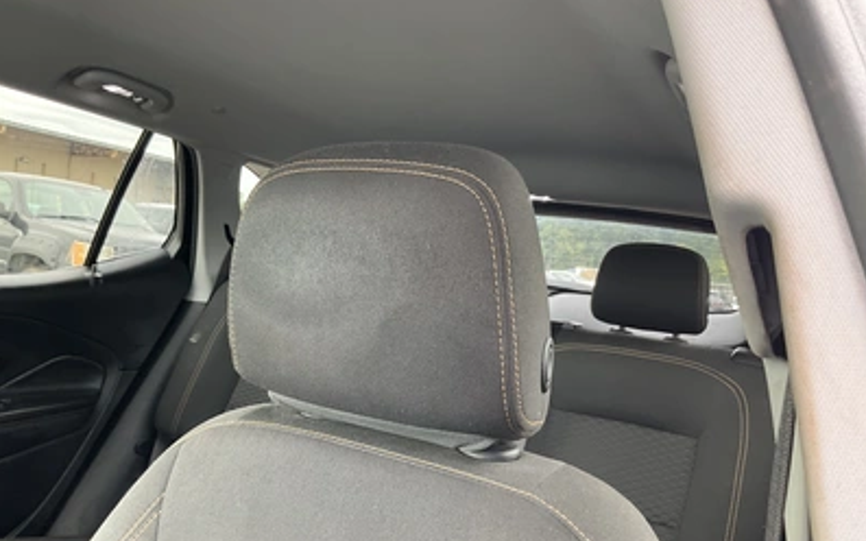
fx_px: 732
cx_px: 432
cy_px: 303
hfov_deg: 61.2
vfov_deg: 40.5
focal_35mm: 31
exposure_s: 1/71
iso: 64
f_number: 1.8
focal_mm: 3
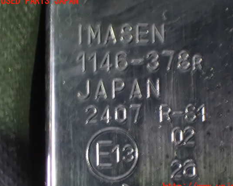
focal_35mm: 97
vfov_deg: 15.9
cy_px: 94
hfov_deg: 19.7
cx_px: 130
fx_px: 669
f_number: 4.5
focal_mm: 15.66
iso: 1600
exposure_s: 1/8
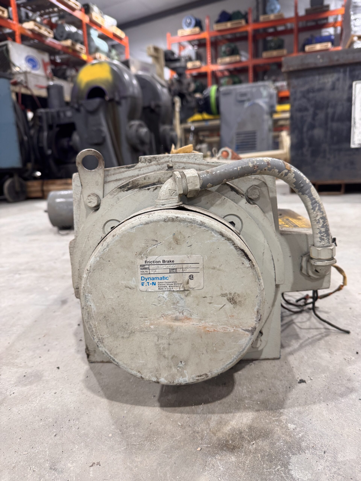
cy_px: 240
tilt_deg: -12.7
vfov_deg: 71.6
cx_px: 180
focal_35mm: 24
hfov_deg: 56.8
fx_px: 334
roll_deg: +3.0
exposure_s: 1/89
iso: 200
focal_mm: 6.76
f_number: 1.78
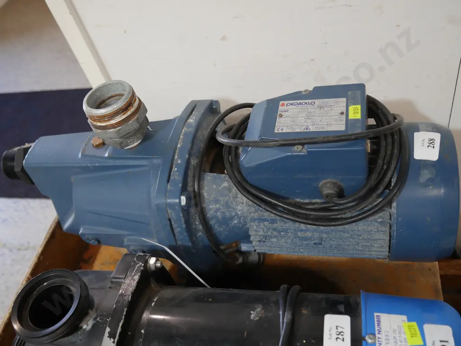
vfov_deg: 44.2
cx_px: 230
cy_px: 173
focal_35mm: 32
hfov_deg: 56.8
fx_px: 426
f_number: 3.6
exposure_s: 1/60
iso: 640
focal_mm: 16
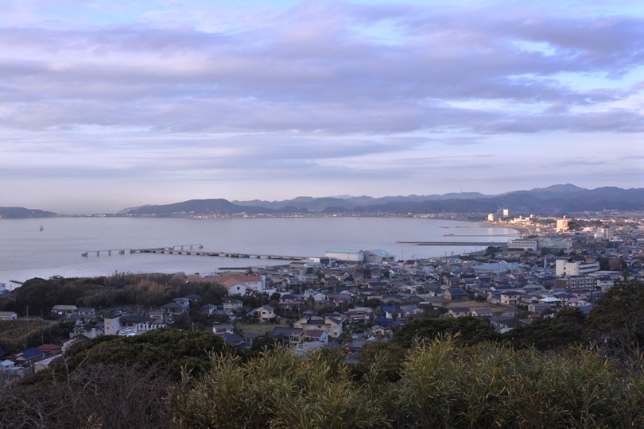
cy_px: 214
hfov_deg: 43.6
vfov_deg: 29.9
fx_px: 805
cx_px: 322
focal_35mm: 45
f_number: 9
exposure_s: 1/160
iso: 250
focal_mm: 16.8
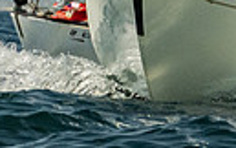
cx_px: 18
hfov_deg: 1.2
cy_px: -197
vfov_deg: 0.8
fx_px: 10826
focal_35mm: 1681
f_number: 6.3
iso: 320
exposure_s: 1/1600
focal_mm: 165
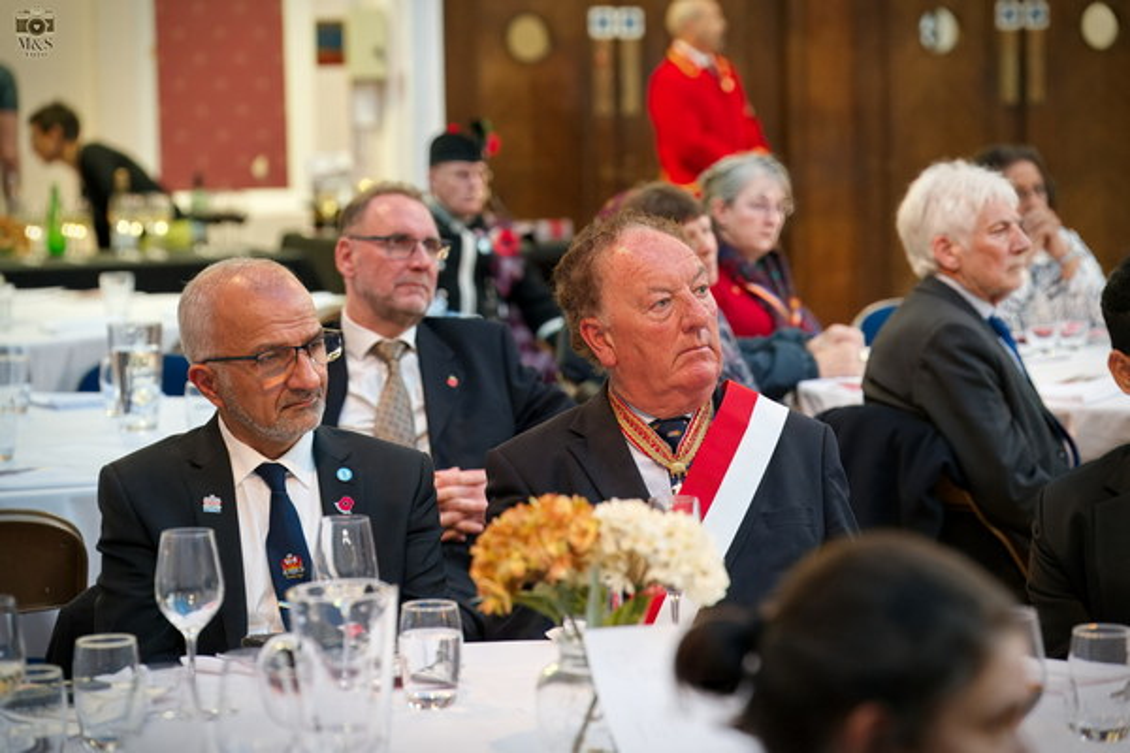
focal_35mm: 116
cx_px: 565
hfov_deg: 17.6
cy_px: 376
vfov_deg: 11.8
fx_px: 3641
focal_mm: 116
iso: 4000
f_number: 4
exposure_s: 1/60
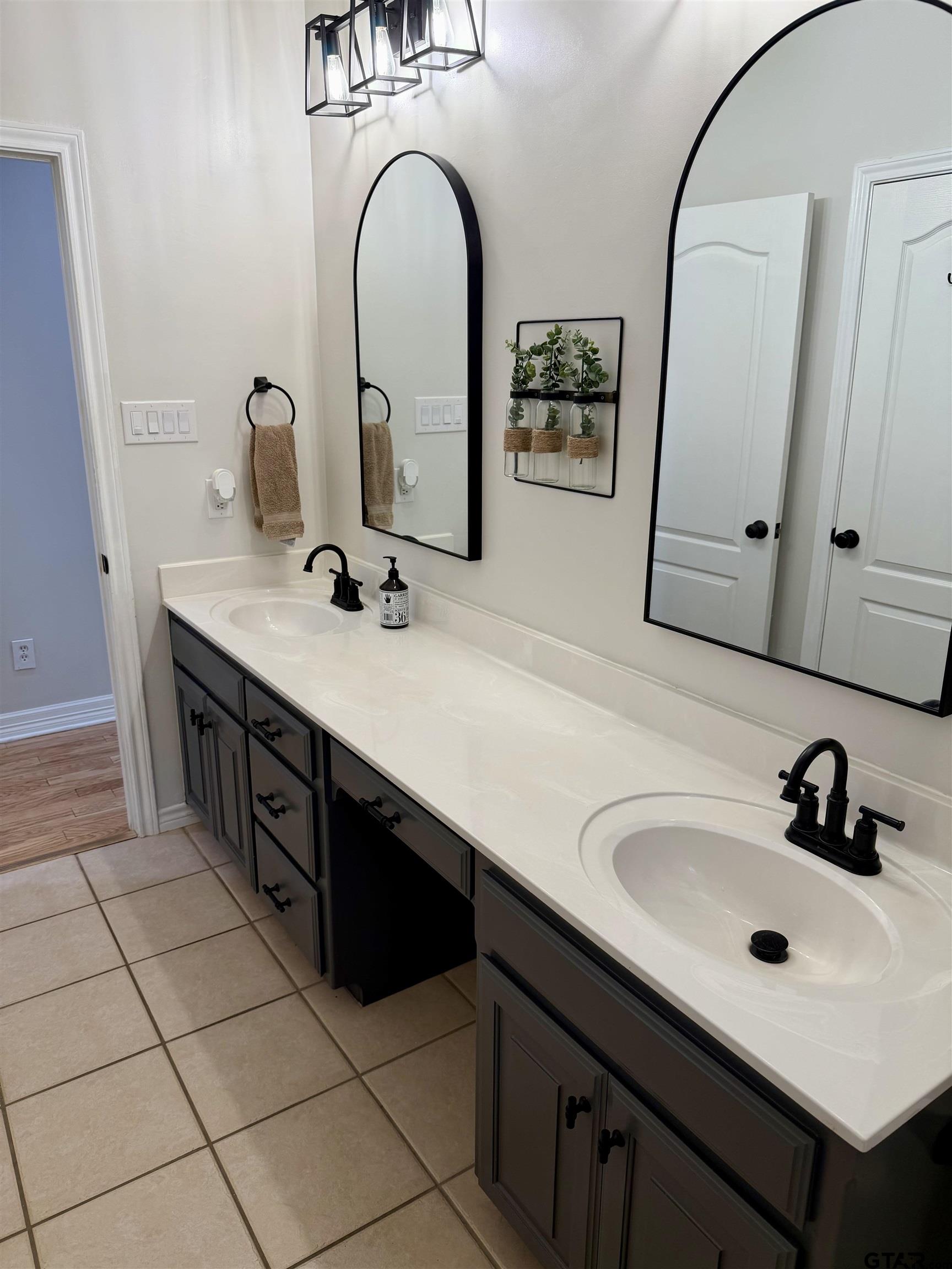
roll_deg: -0.5
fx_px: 880
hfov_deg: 56.8
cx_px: 476
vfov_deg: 71.6
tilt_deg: -18.2
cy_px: 634
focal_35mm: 24
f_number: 1.78
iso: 80
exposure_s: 1/120
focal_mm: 6.76
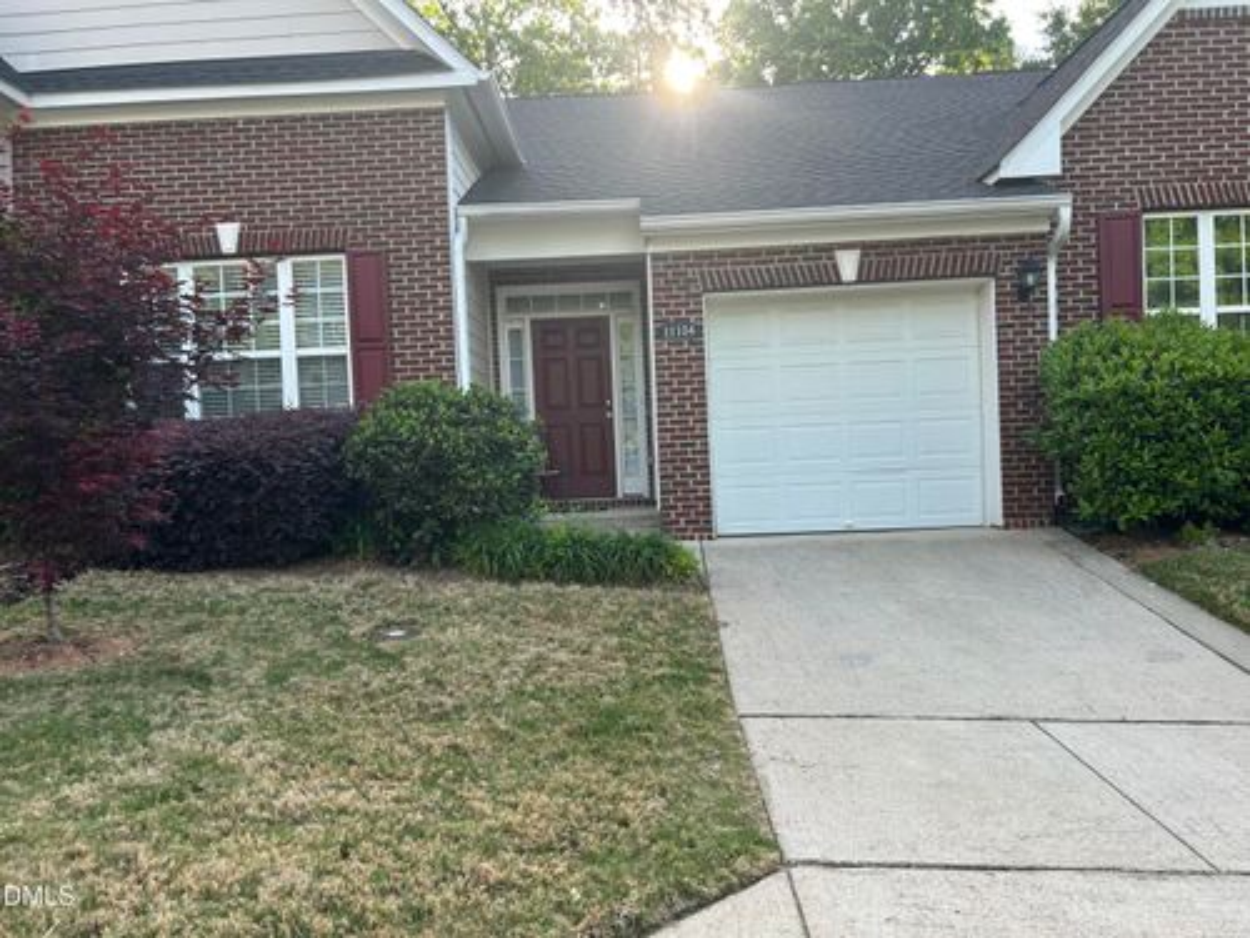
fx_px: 939
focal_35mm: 26
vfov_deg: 53.1
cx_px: 625
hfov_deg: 67.3
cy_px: 469
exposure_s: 1/575
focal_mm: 5.7
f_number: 1.5
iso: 50
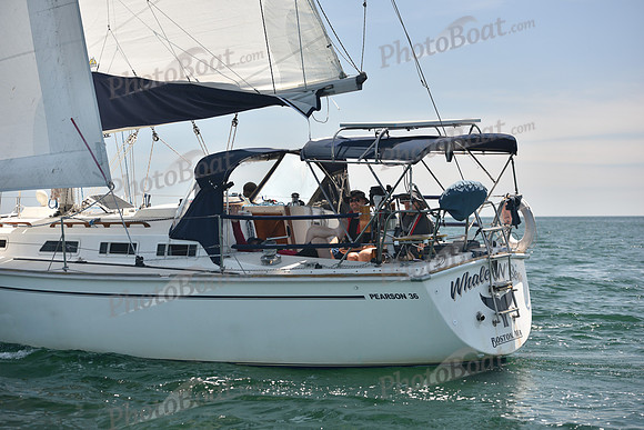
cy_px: 215
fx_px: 1342
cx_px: 322
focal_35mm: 75
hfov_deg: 27.0
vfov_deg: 18.2
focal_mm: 75
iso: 250
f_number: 4
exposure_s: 1/800
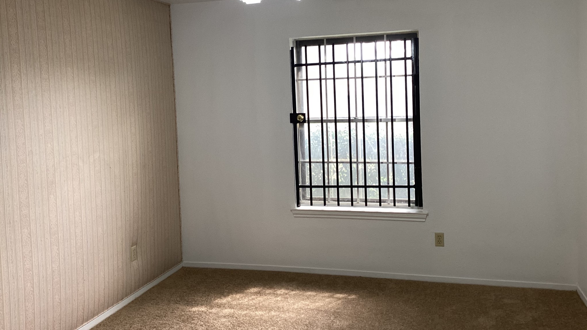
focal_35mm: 34
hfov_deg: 58.0
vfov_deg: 34.5
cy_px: 127
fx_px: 529
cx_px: 294
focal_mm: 3.3
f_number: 2.4
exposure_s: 1/60
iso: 80
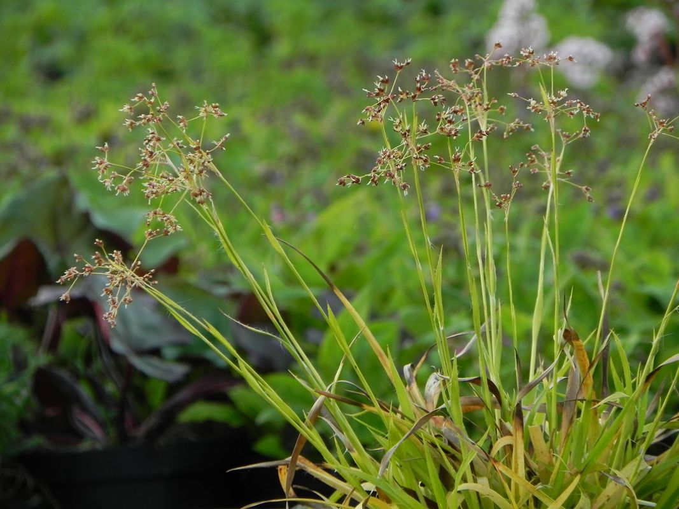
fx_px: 6610
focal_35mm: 337
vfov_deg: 4.4
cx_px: 340
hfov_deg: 5.9
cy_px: 254
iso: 160
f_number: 5
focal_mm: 59.9
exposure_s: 1/40
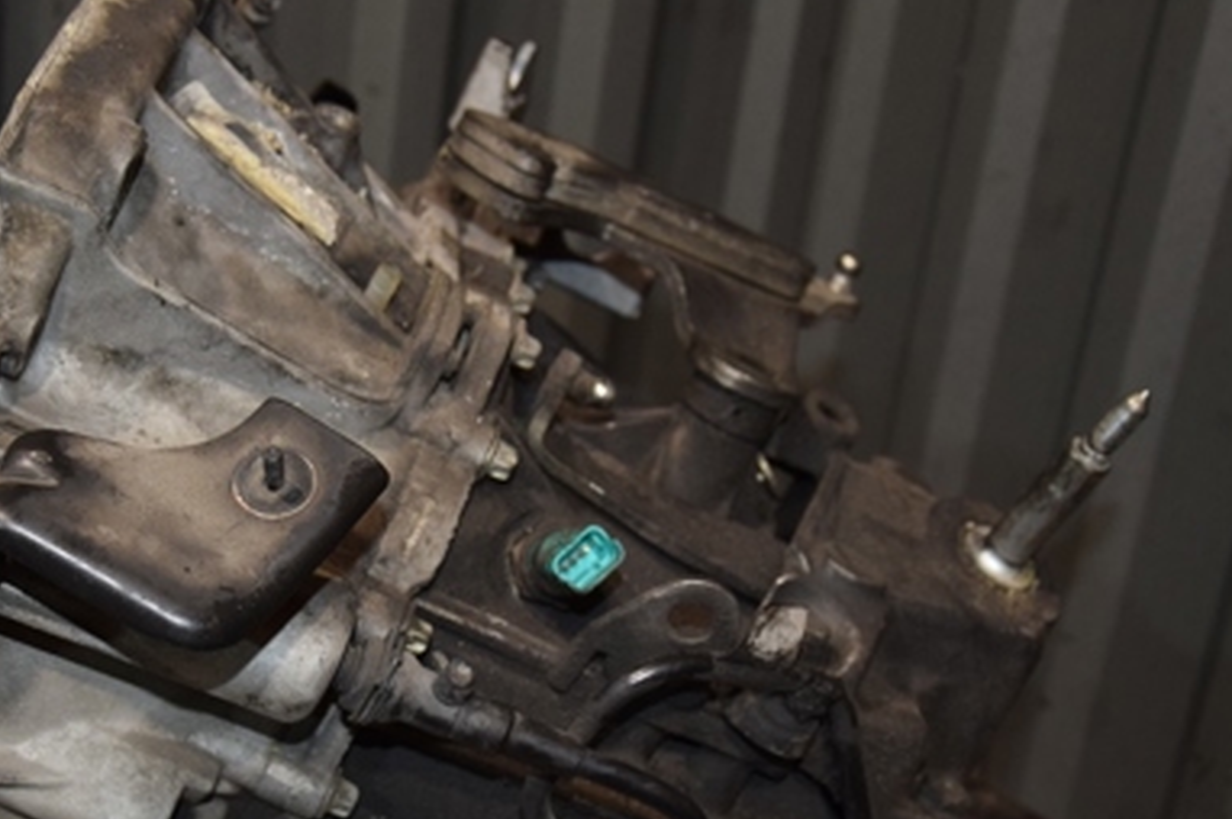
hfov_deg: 31.8
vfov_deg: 21.5
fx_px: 2149
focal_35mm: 63
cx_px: 422
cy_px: 542
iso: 800
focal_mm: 25
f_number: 5
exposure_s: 1/60
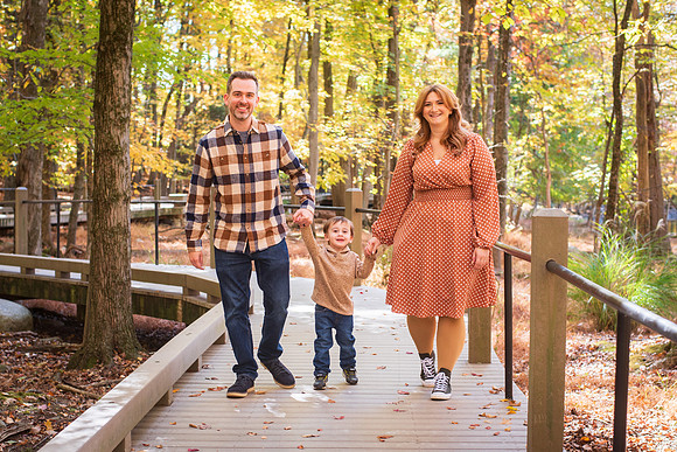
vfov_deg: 20.9
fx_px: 1220
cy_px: 287
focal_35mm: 65
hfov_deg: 31.0
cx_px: 323
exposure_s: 1/125
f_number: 4
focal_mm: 50
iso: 125
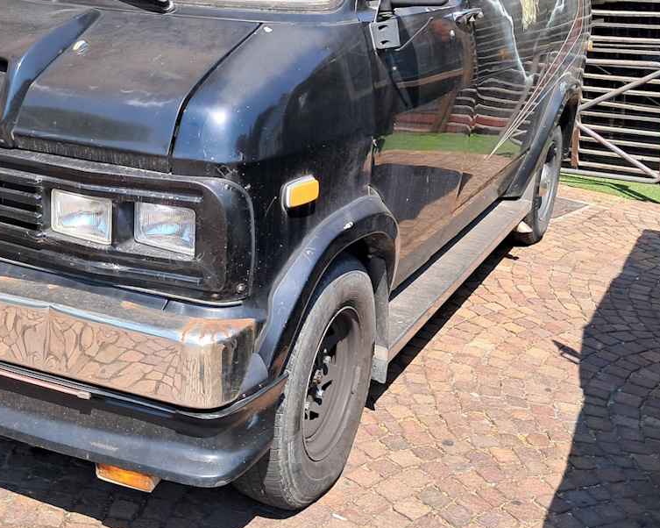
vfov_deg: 30.4
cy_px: 138
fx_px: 957
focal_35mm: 49
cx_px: 186
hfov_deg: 37.3
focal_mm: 4
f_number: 1.8
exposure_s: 1/387
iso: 50
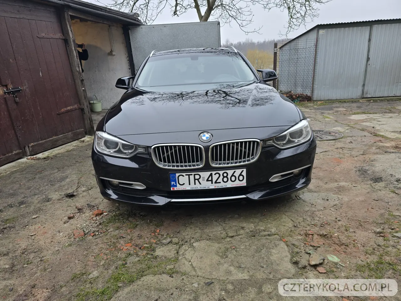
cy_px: 150
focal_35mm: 23
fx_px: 266
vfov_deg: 58.9
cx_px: 200
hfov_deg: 73.9
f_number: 1.7
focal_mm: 6.3
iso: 100
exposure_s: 1/180
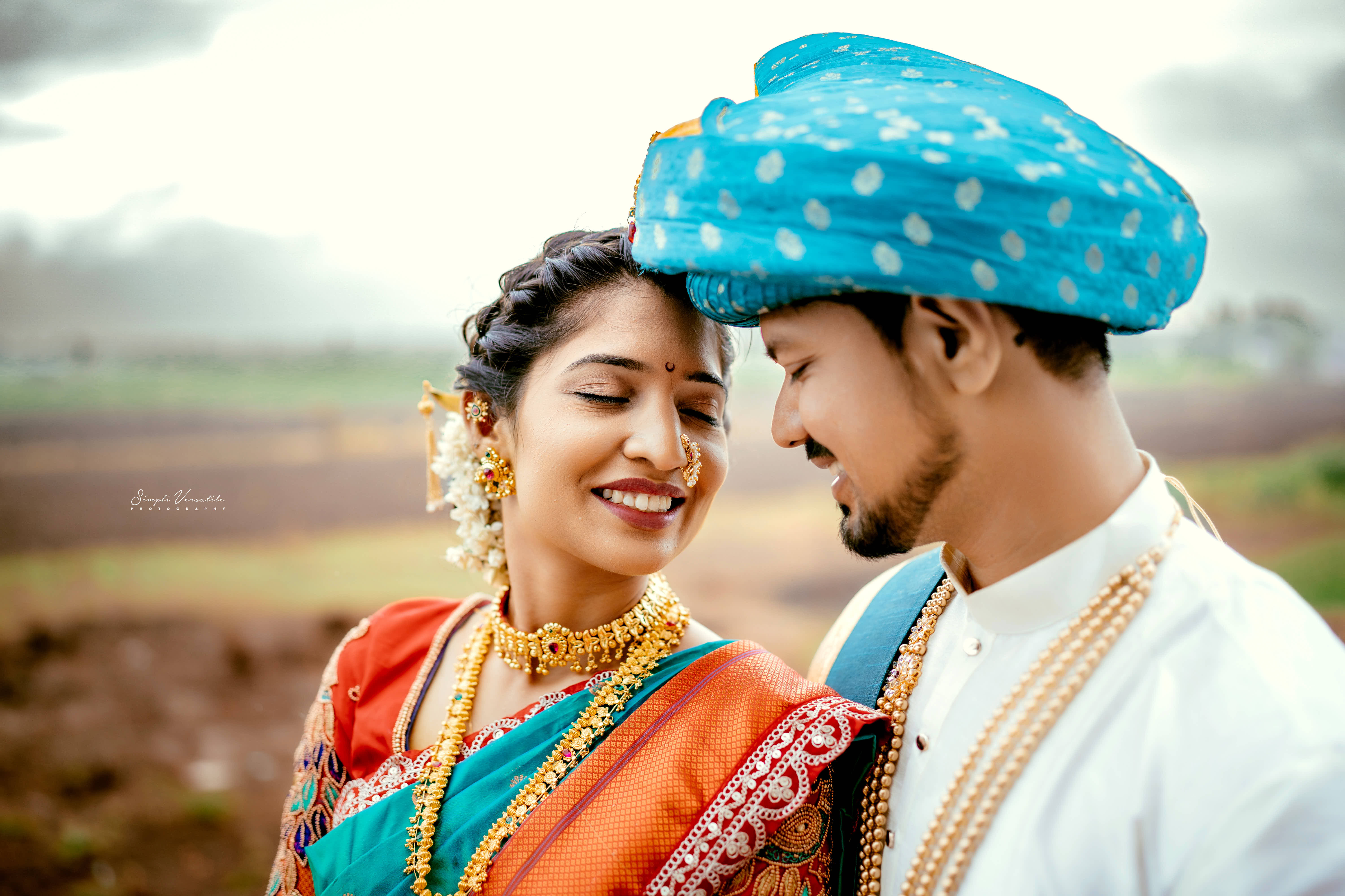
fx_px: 1308
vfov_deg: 37.9
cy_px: 448
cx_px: 672
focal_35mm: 35
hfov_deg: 54.4
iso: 200
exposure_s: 1/1250
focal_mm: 35
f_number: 1.4
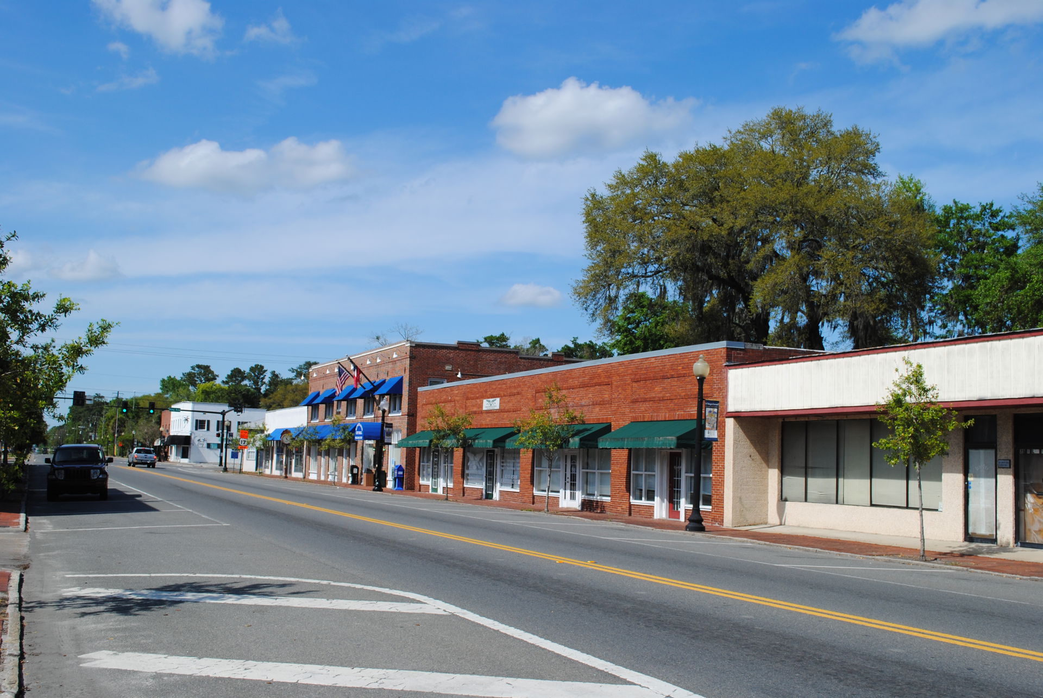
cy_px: 349
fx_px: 1131
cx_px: 522
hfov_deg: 49.5
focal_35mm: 39
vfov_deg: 34.3
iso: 100
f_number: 9
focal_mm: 26
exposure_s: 1/320
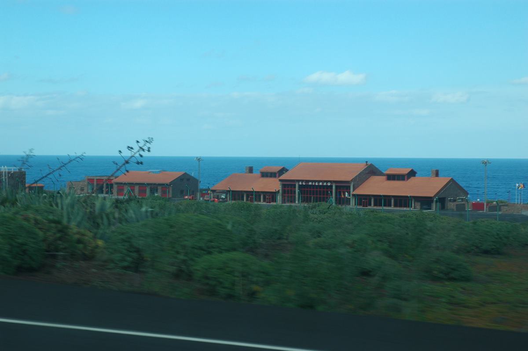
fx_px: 1011
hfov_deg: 29.3
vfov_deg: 19.7
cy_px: 176
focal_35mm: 69
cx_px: 264
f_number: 9
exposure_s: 1/100
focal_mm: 46
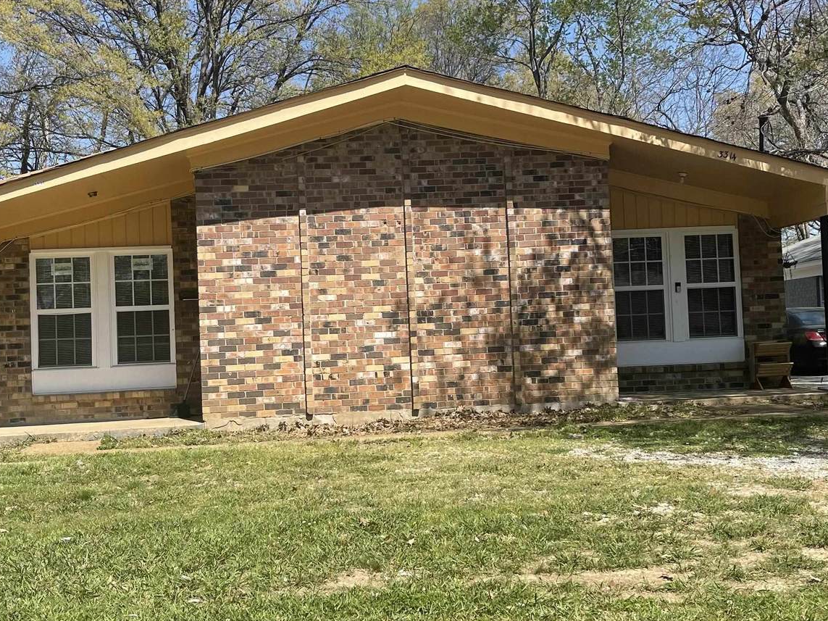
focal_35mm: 28
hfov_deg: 63.4
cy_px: 313
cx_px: 418
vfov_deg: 49.7
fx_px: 670
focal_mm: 5.1
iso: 32
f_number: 1.6
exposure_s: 1/2336
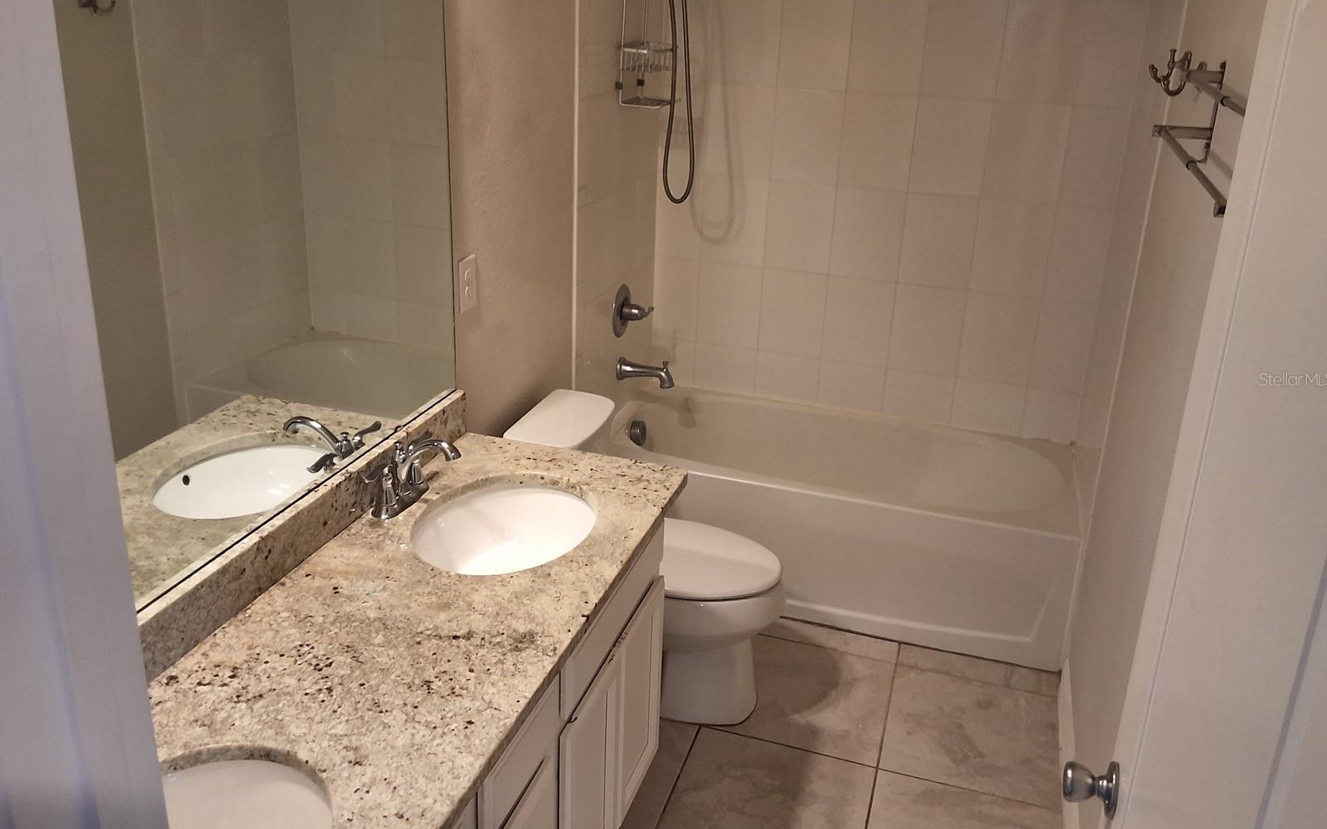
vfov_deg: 41.8
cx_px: 667
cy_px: 379
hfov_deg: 62.9
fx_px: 1085
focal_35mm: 30
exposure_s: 1/40
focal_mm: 2.91
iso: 125
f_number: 1.9
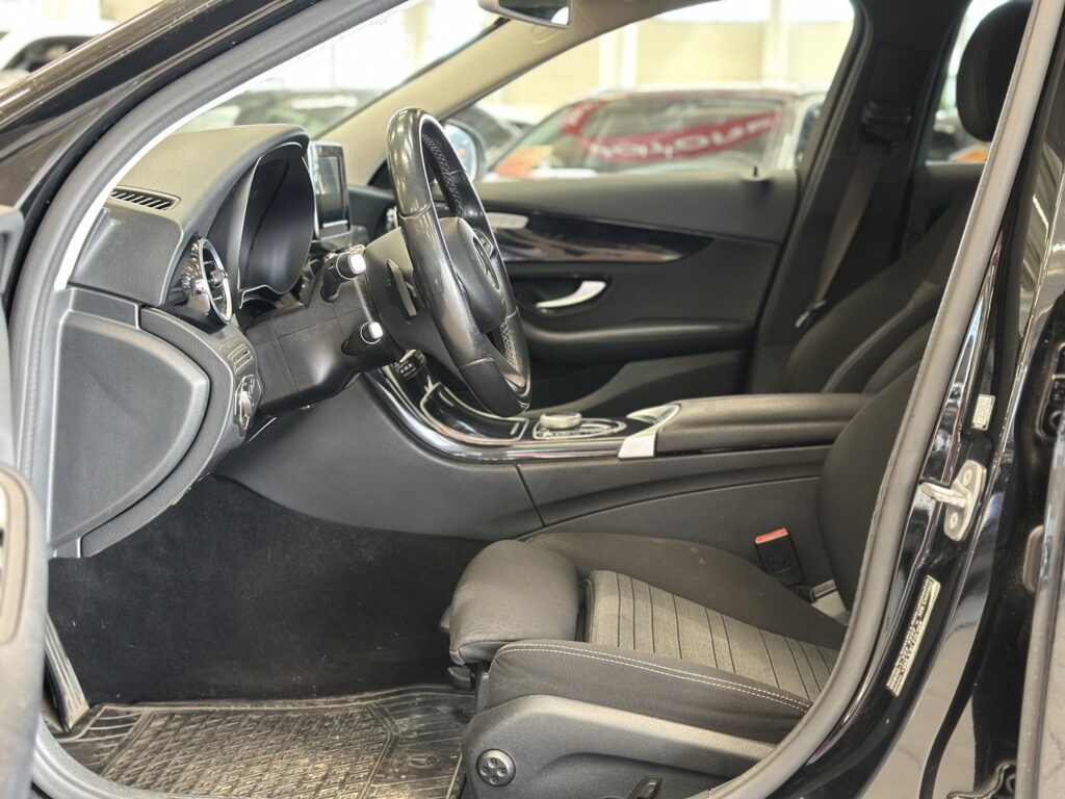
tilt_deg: -8.5
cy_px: 400
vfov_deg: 30.3
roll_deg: -1.2
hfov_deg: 39.7
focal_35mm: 48
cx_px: 532
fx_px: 1477
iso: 320
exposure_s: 1/33
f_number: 1.78
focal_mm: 6.86
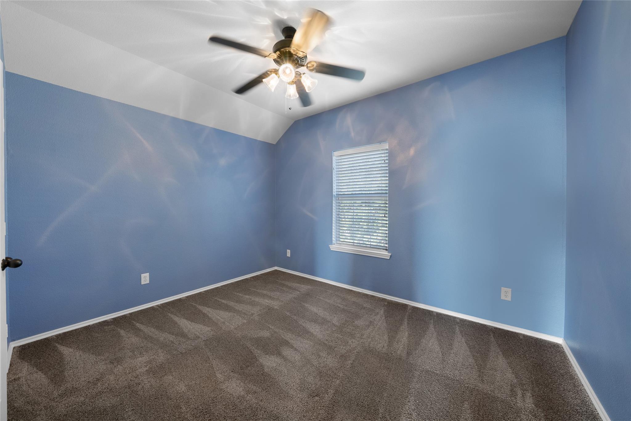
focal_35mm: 12
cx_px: 316
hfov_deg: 112.6
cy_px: 210
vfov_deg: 90.1
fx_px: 210
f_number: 9
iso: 640
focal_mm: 12
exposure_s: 1/4
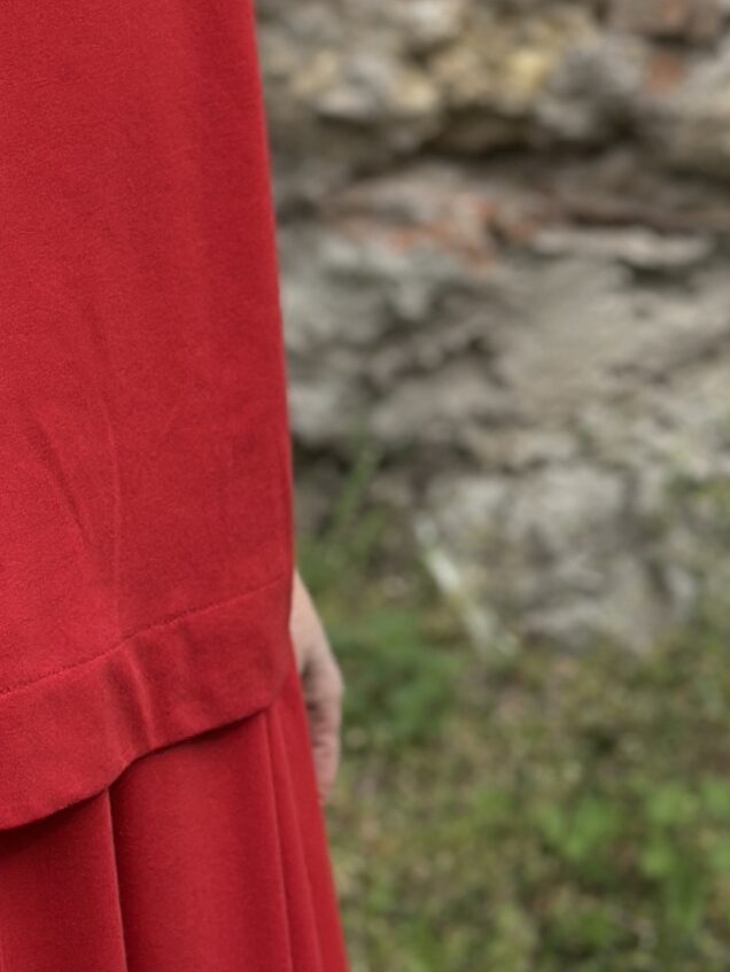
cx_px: -101
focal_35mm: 145
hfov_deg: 10.1
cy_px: -375
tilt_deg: -10.5
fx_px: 4074
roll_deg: -0.3
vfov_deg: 13.0
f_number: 1.78
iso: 100
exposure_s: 1/2890
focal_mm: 6.86
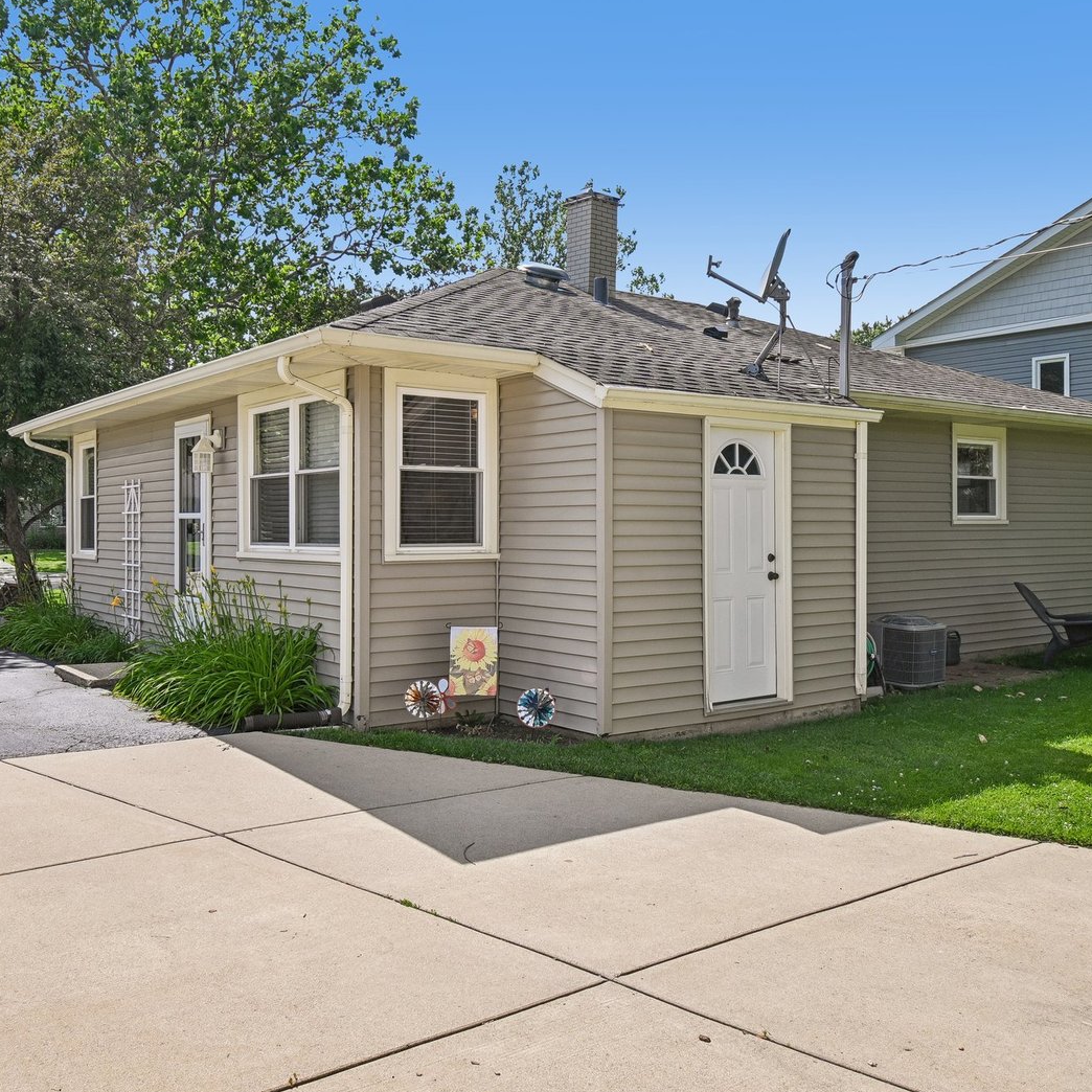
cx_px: 545
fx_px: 1035
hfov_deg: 55.6
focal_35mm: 29
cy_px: 534
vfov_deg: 55.6
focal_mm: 15
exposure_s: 1/250
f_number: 8
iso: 100
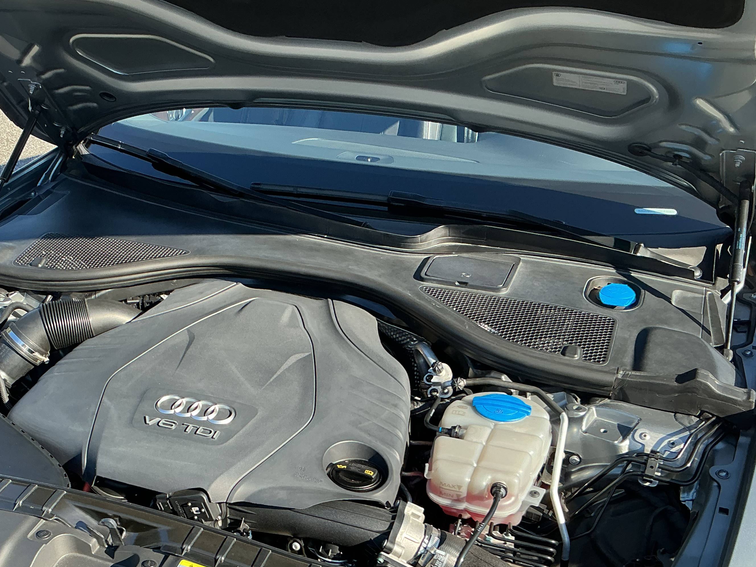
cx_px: 250
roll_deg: +1.9
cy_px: 425
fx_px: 961
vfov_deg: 32.3
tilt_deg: -29.9
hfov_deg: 42.4
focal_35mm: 44
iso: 25
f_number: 1.8
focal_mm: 3
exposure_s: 1/409
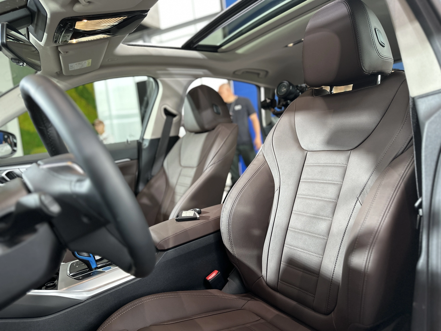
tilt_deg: -5.6
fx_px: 306
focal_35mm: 24
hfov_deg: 71.6
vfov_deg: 56.8
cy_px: 166
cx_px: 220
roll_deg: +5.9
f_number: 1.78
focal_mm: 6.86
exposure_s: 1/100
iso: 125
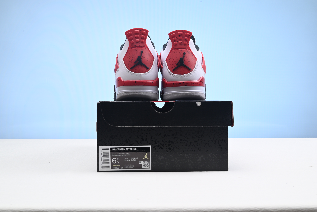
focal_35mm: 36
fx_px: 317
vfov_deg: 36.9
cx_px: 158
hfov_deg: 53.1
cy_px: 106
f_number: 16
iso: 100
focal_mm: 36
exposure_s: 1/2
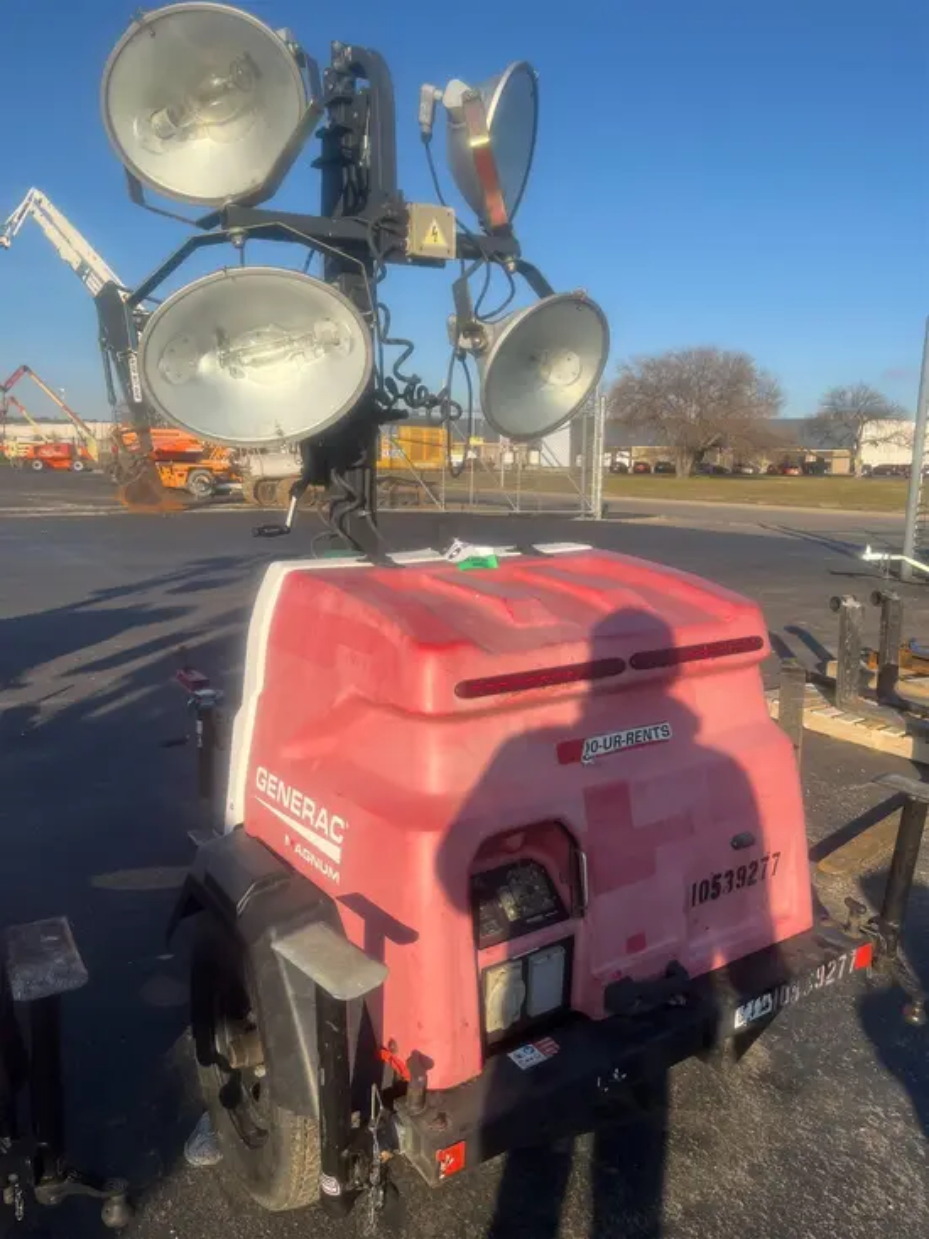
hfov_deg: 53.1
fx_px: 930
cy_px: 620
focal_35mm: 26
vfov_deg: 67.3
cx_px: 464
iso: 50
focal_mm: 5.1
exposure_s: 1/2967
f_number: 1.6
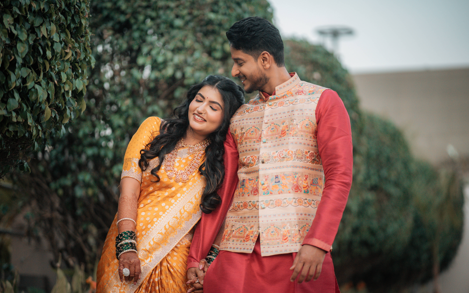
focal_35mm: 87
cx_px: 235
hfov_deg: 23.8
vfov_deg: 15.0
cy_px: 153
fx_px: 1112
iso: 2500
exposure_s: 1/1250
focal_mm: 85
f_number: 1.4
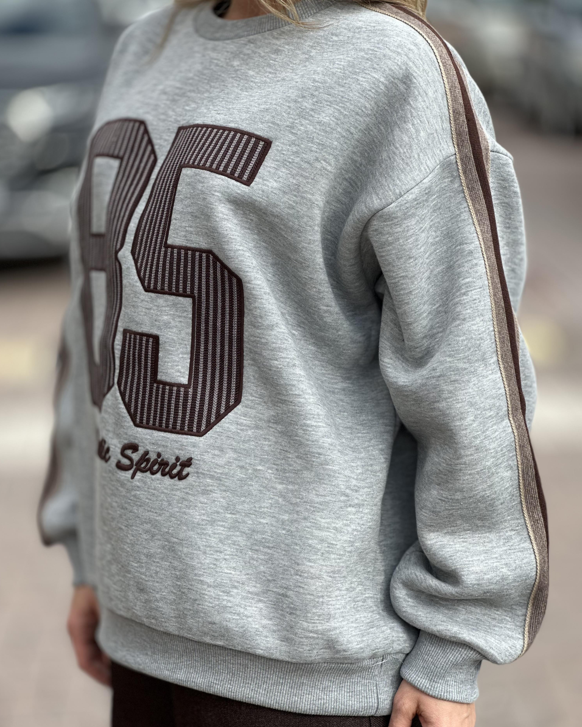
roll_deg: +1.1
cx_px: 289
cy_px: 360
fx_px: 1744
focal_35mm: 81
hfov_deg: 18.9
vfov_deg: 23.6
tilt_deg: -7.7
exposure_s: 1/365
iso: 32
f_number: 2.8
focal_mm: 9
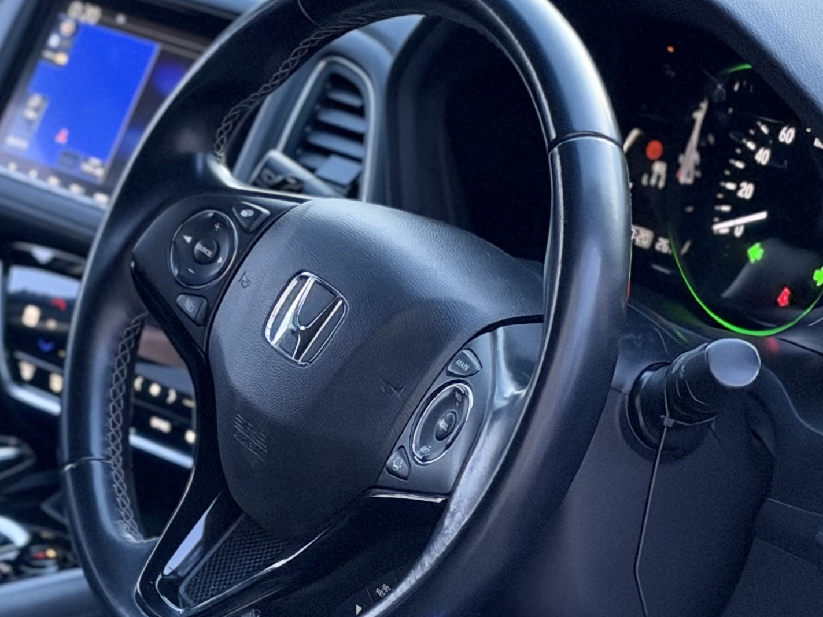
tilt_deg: -22.4
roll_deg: +1.7
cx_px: 252
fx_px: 3233
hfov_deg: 14.5
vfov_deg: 10.9
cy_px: 492
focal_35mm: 136
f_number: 1.48
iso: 640
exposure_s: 1/30
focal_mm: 6.93
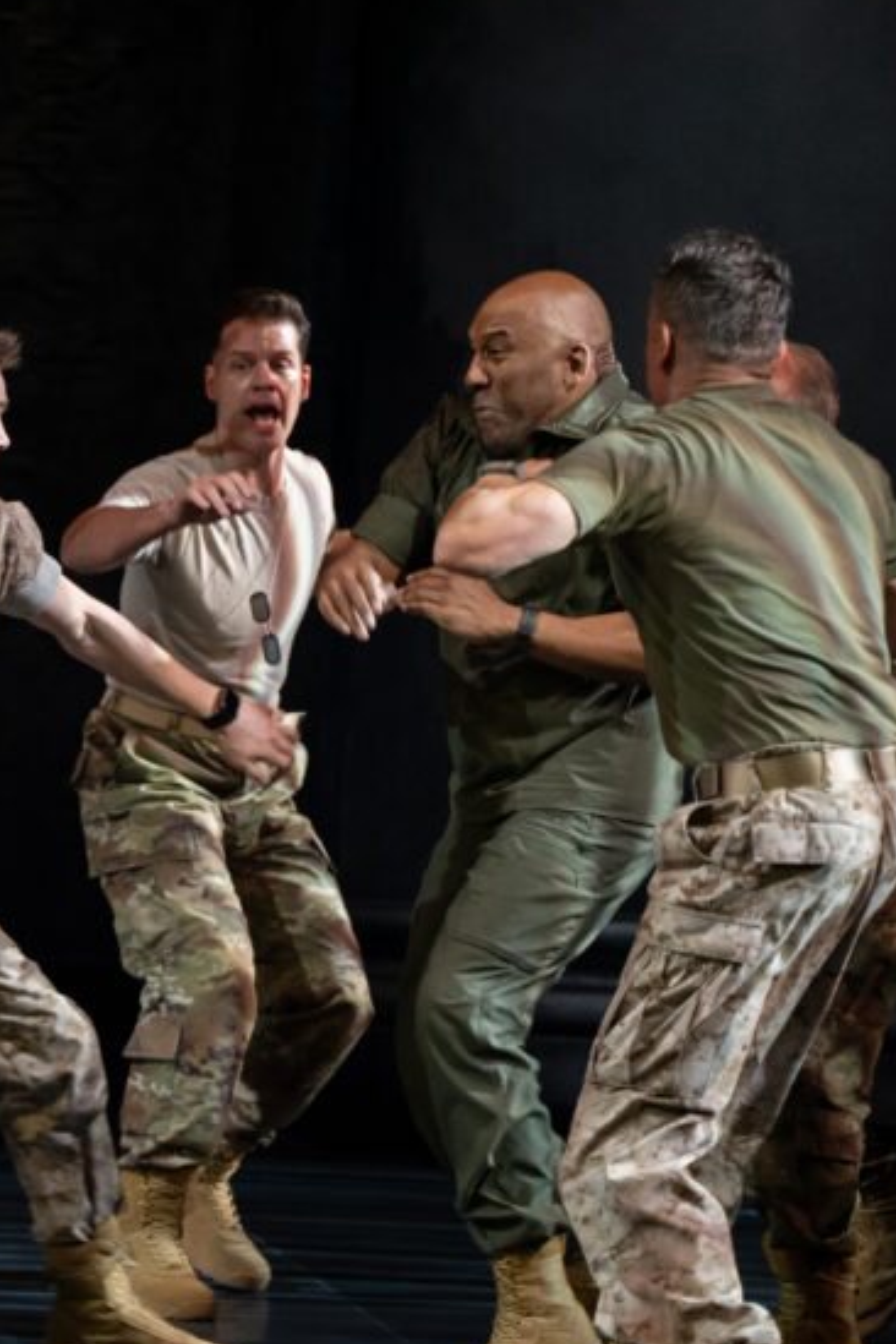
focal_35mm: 336
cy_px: 687
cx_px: -140
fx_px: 12543
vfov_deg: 6.1
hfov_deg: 4.1
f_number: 3.2
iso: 2500
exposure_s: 1/320
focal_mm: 180
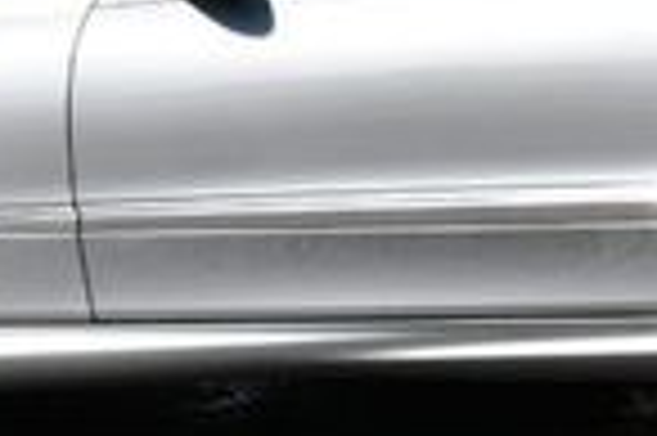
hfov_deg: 9.8
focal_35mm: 210
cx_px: 518
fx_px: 3828
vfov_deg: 6.4
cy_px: -310
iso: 100
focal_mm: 32
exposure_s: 1/320
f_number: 9
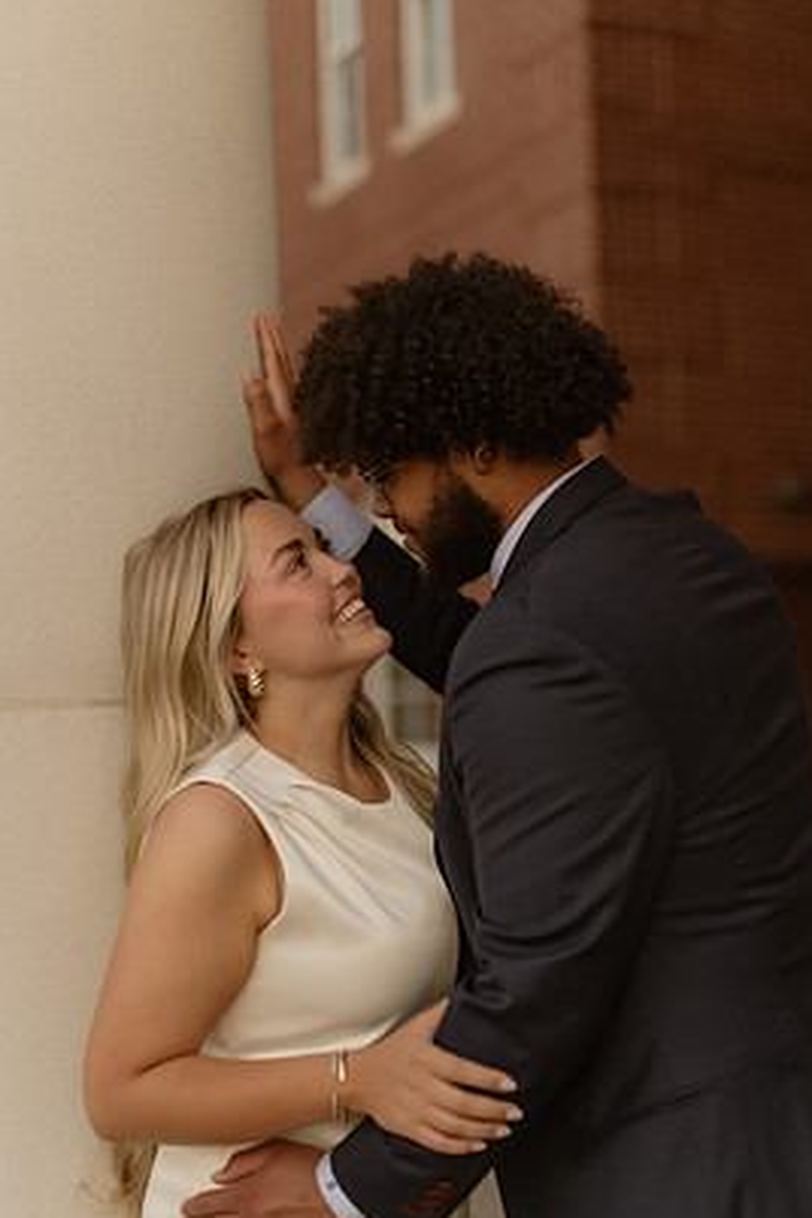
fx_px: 1895
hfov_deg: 24.2
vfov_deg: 35.6
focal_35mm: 56
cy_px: 673
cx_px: 379
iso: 250
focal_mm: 50
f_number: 1.4
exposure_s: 1/250
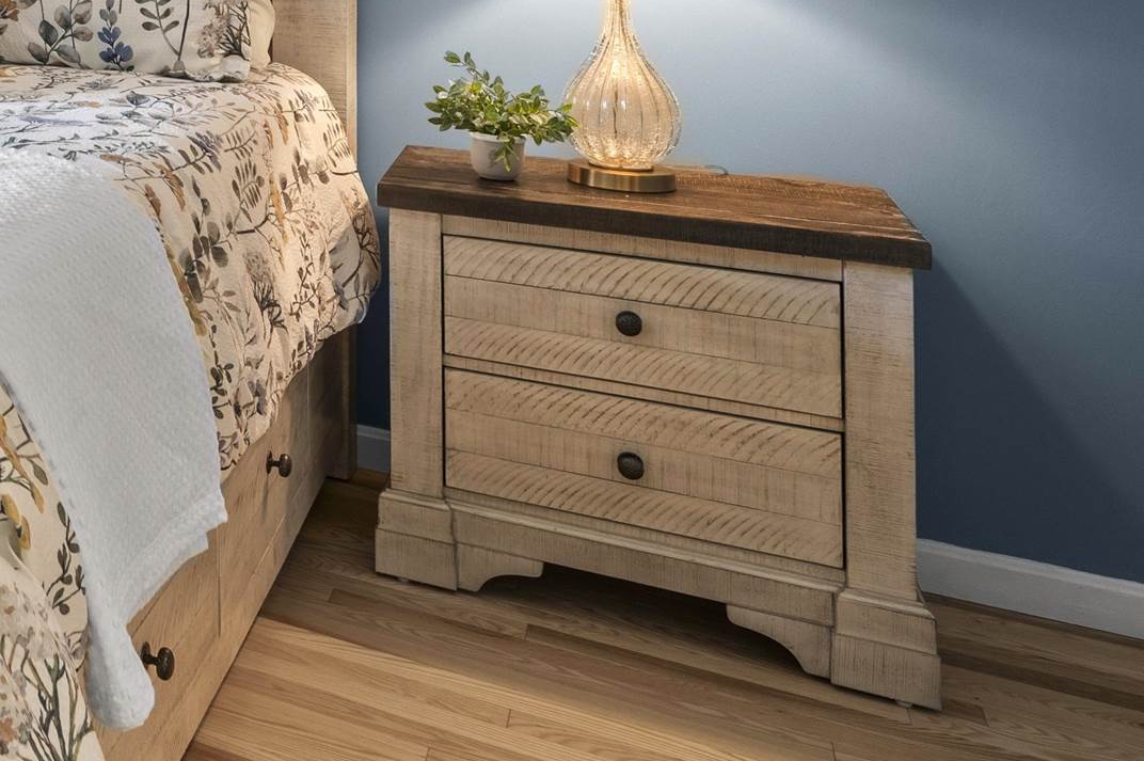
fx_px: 1411
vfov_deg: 27.0
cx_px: -376
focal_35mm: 44
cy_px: -130
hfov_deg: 32.2
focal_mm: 15.5
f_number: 7.1
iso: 250
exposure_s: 1
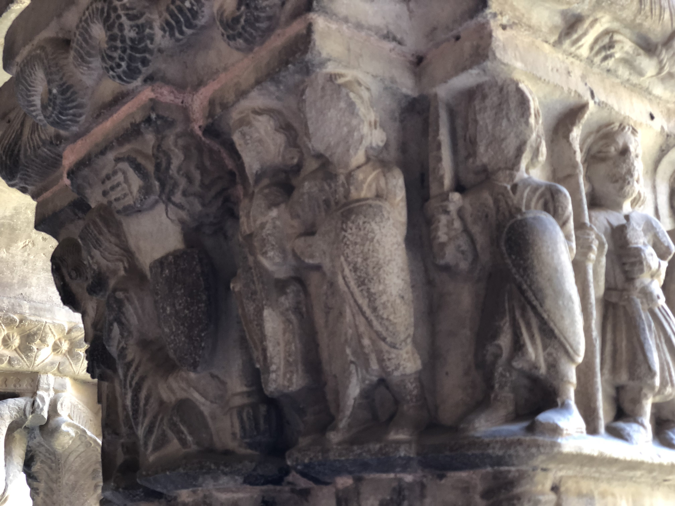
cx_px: 338
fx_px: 1014
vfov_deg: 28.0
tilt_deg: +19.6
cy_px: 253
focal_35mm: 52
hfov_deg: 36.8
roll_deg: +1.2
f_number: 2.4
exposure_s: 1/40
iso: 80
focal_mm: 6
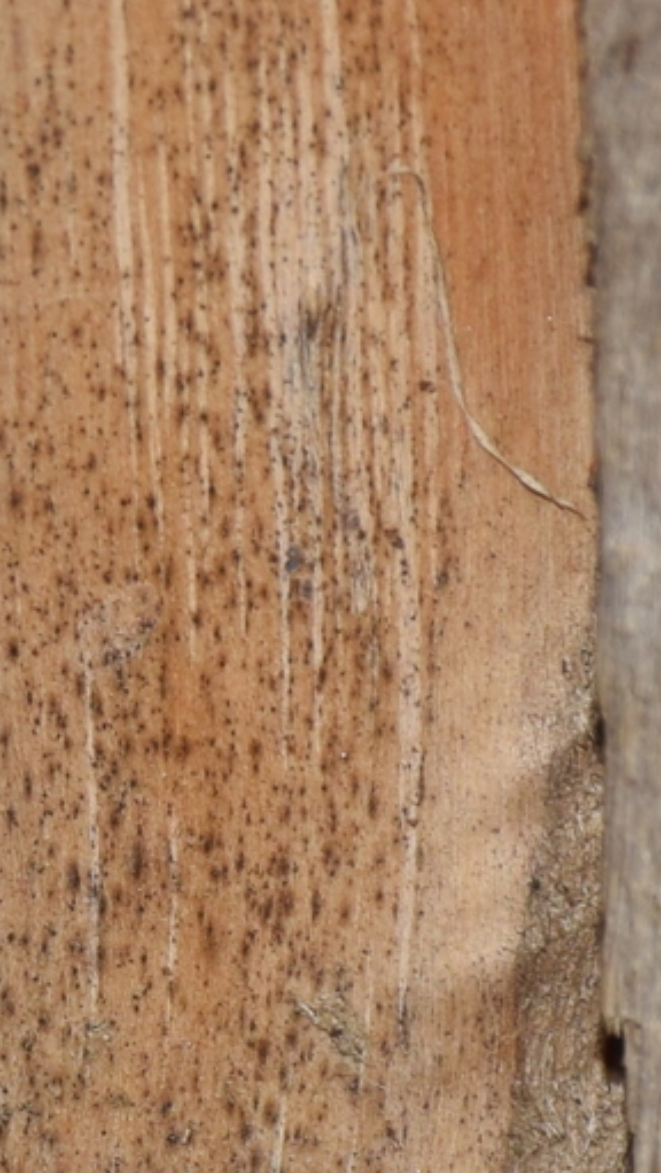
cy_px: 718
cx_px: -367
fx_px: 12850
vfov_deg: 5.2
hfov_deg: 2.9
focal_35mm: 413
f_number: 8
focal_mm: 140
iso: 100
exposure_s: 1/60
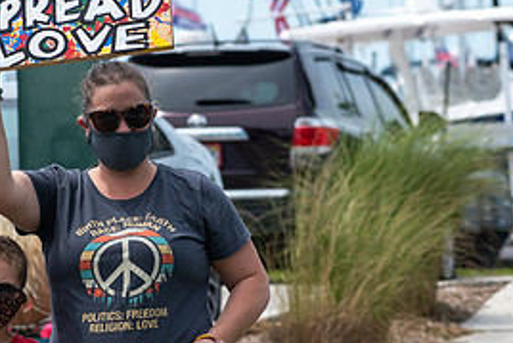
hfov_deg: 4.4
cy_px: 356
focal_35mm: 464
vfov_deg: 3.0
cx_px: 315
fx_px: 6615
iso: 200
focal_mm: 130
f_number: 7.1
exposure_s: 1/800
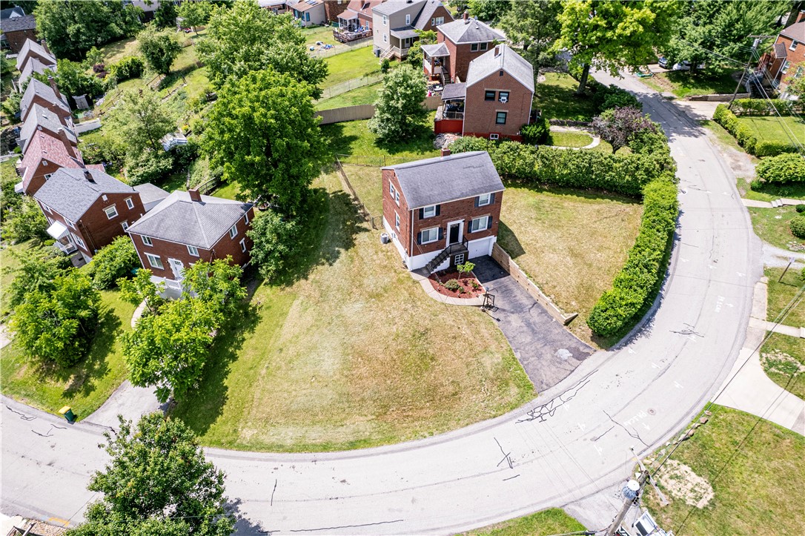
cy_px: 268
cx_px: 402
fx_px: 492
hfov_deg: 78.6
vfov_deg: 57.2
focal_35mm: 22
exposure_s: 1/1000
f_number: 2.8
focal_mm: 8.38
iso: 100
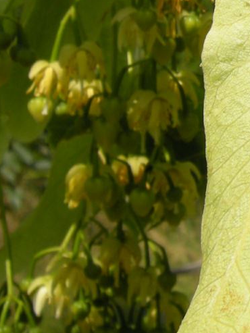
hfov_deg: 9.9
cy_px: -47
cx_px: 447
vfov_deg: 13.6
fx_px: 1367
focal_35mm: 142
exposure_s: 1/245
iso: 64
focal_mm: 7.5
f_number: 6.1
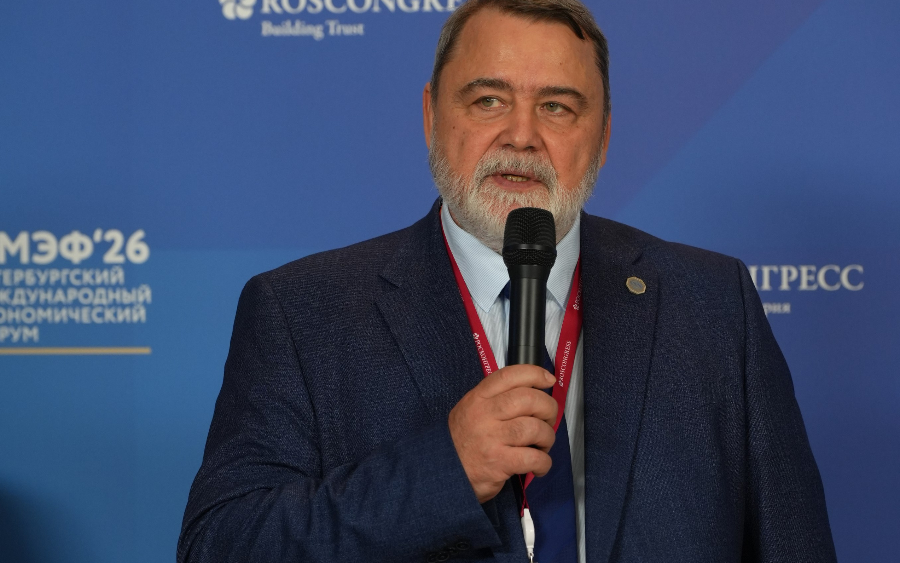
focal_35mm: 183
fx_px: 4489
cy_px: 397
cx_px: 448
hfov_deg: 11.4
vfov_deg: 7.2
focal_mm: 119
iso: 1600
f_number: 4
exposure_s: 1/200
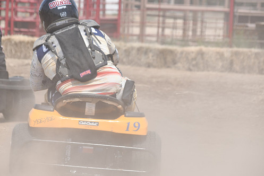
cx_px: 120
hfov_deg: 6.4
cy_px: 83
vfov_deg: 4.3
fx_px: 2370
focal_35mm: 323
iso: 160
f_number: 8
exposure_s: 1/500
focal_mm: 185
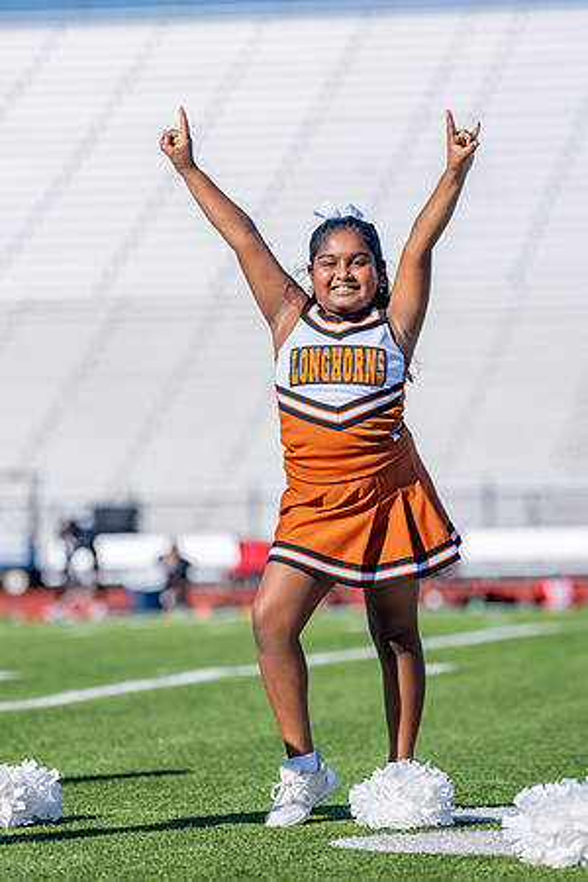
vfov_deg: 9.0
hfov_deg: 6.0
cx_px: 368
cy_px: 432
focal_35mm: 228
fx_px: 5598
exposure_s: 1/2500
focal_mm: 144
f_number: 2.8
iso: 100
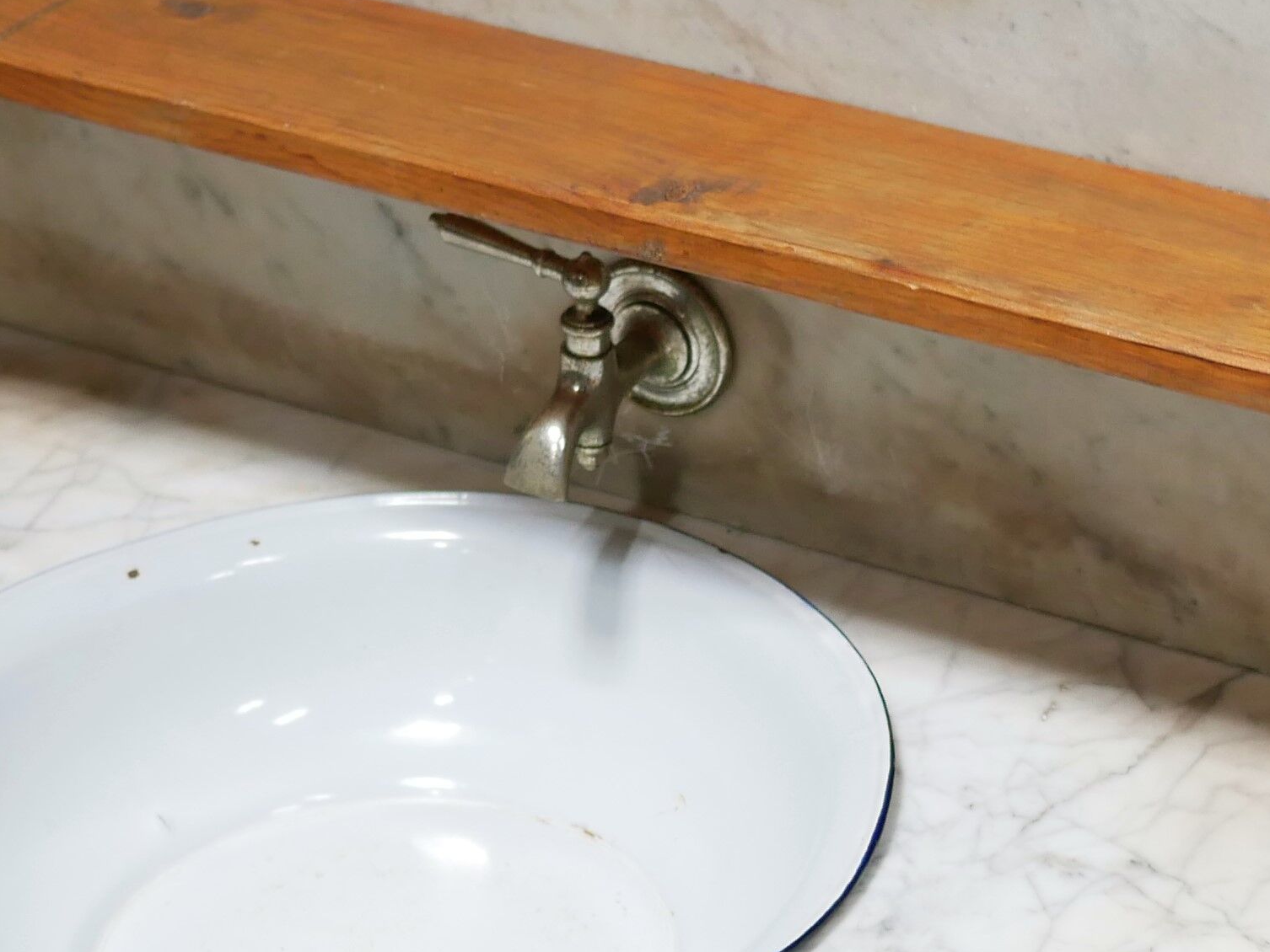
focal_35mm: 122
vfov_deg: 12.1
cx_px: 909
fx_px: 4477
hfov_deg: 16.1
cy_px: 661
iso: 320
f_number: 1.7
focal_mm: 20
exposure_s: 1/60
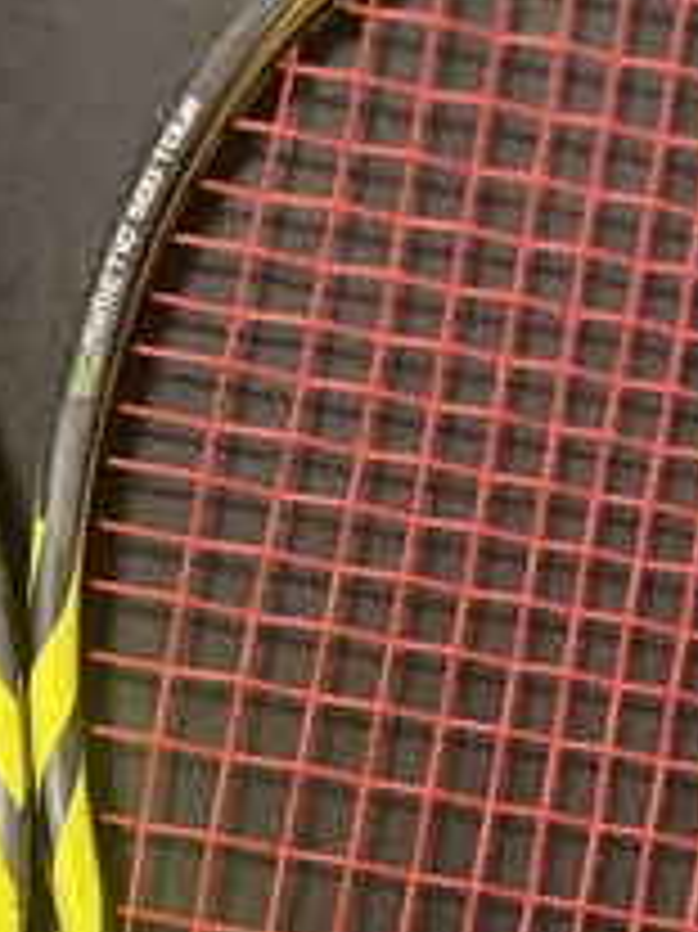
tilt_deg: -81.7
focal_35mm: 88
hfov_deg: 16.4
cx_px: 2
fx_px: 2368
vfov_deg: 19.3
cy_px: 1427
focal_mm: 4.2
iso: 500
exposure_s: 1/25
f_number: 1.6
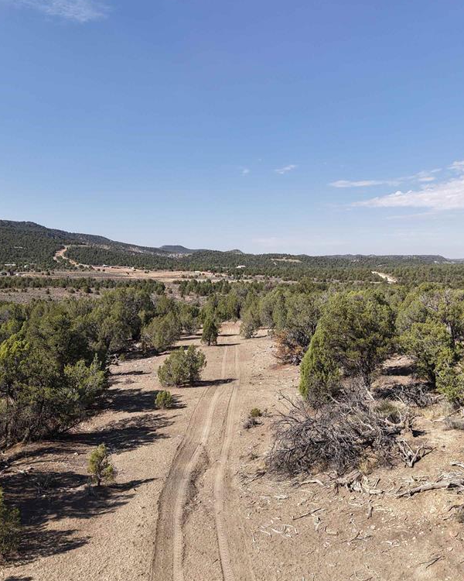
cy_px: 289
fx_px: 549
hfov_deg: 45.8
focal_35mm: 32
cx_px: 227
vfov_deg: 55.7
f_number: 1.8
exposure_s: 1/80
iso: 100
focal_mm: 8.67
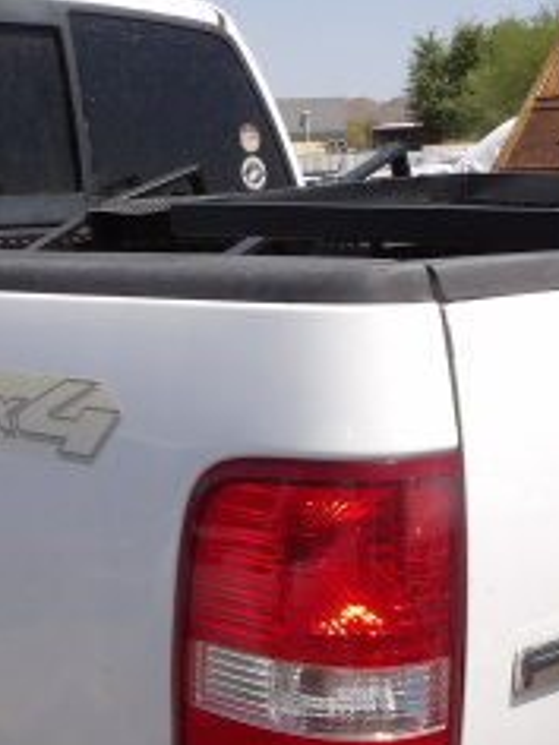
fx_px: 1400
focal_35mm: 65
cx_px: 196
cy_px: 603
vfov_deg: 29.1
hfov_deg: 22.5
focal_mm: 4.3
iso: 100
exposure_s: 1/820
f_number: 4.6
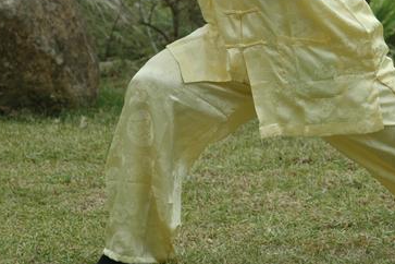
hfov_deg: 9.4
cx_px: 287
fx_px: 2392
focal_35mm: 218
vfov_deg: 6.3
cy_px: -11
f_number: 4.5
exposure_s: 1/200
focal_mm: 60
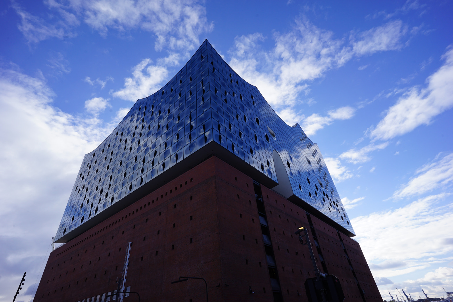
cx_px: 226
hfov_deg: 90.0
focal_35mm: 18
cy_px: 151
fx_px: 226
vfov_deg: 67.4
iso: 100
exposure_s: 1/80
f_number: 13
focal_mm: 18
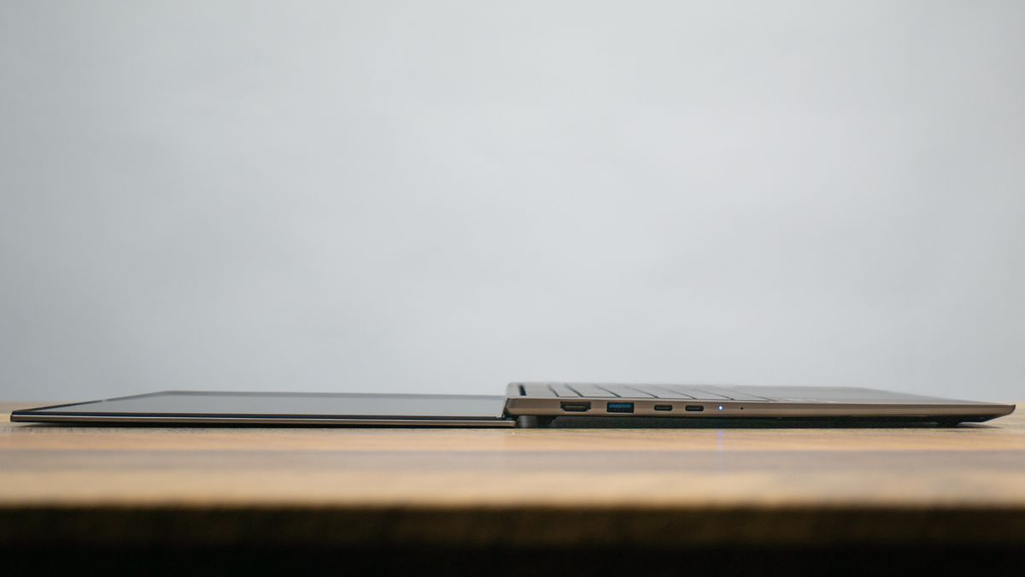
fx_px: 1679
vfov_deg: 19.4
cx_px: 520
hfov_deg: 34.0
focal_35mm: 62
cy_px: 404
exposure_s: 1/125
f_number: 3.2
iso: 200
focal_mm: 27
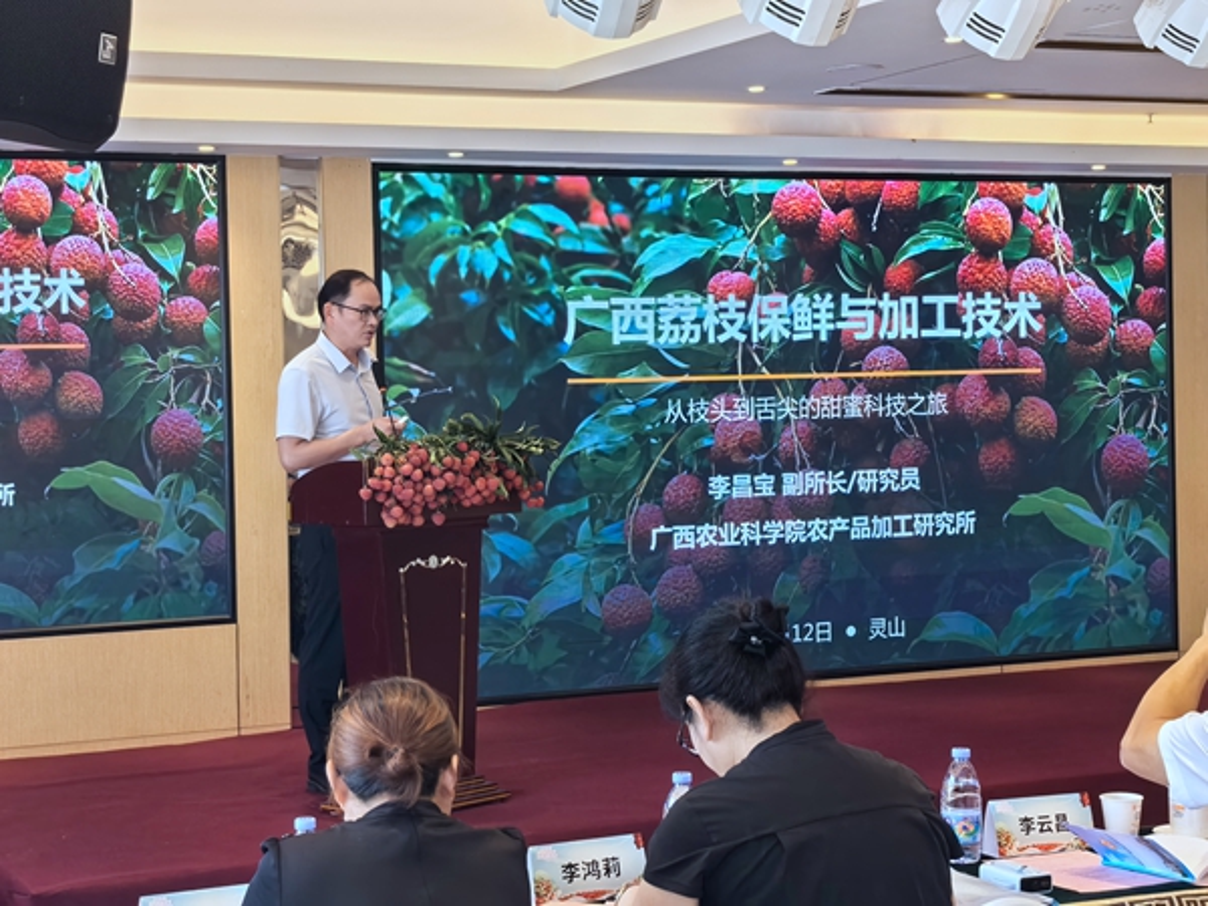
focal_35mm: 71
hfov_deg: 27.4
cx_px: 604
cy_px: 453
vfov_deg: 20.7
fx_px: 2478
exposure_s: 1/100
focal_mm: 5.75
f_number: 2
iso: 100
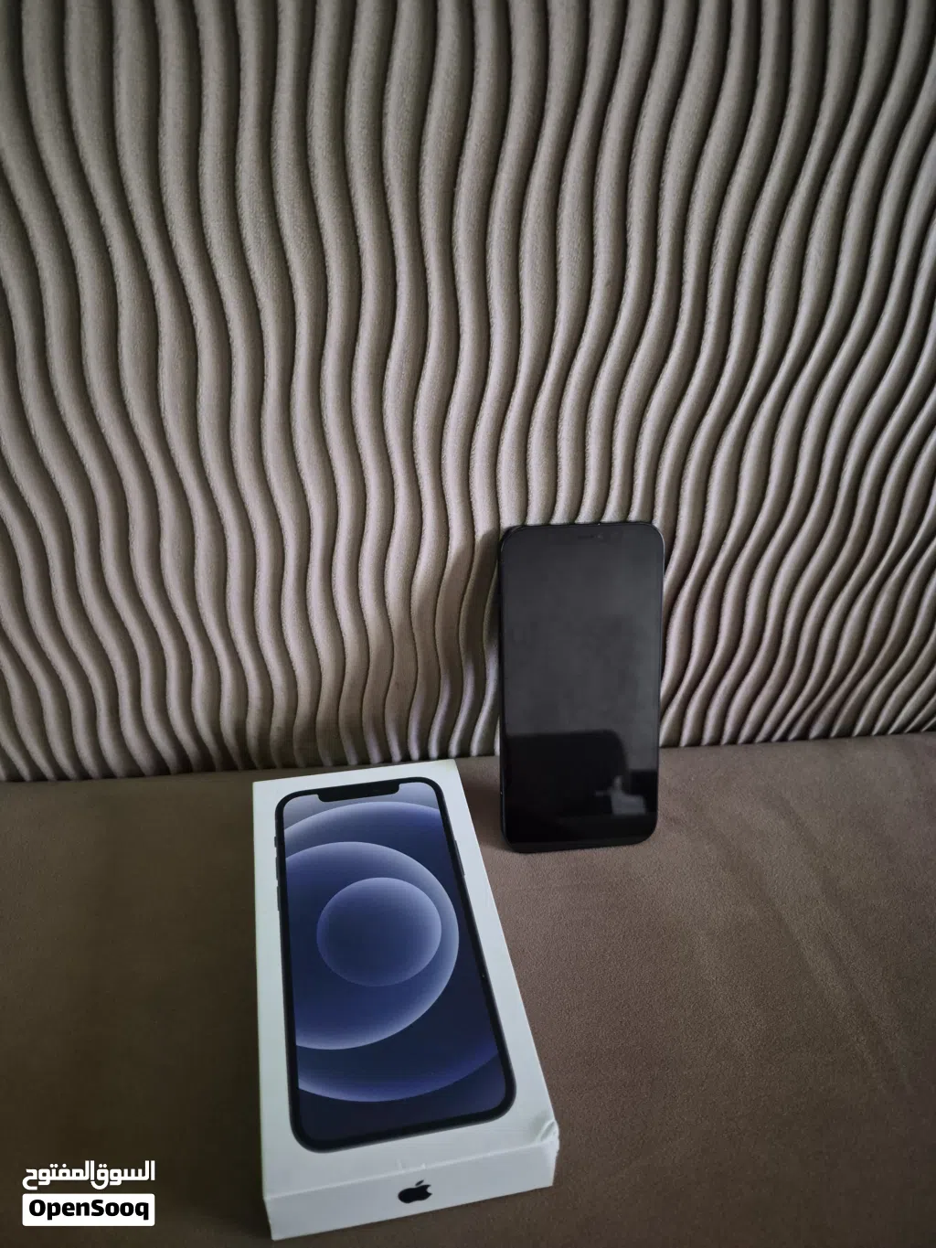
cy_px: 624
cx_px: 468
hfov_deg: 58.9
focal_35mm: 23
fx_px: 829
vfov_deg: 73.9
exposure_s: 1/25
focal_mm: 5.4
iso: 1600
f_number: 1.8
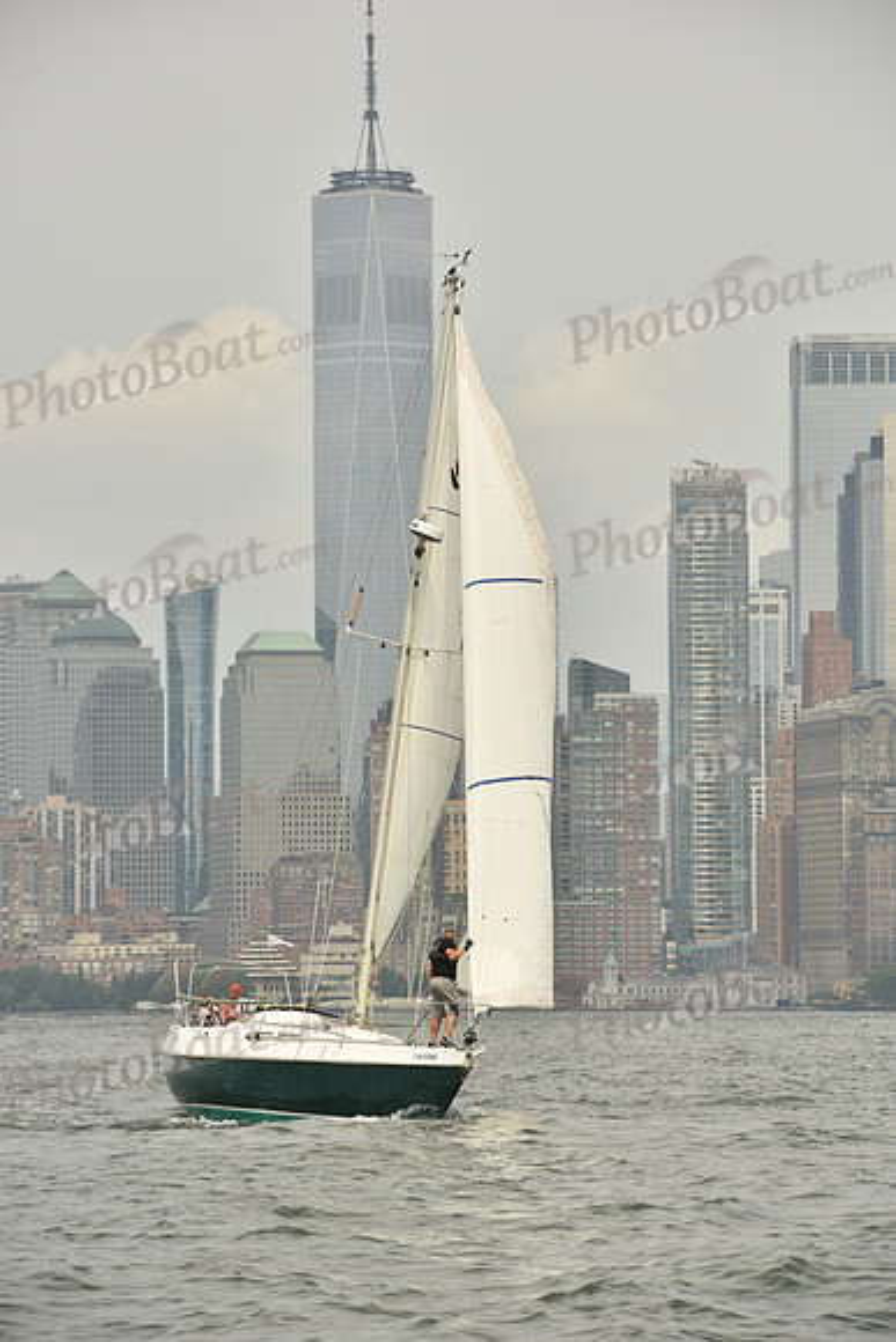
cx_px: 448
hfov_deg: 6.9
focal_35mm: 200
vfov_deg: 10.3
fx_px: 7462
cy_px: 671
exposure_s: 1/640
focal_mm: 200
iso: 250
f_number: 11
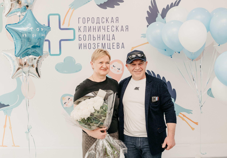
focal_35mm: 43
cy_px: 81
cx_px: 123
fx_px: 276
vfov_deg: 32.0
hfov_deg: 44.7
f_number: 4
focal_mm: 35
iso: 320
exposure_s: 1/160
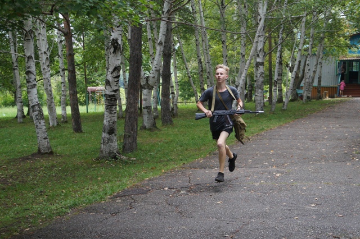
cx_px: 180
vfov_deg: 18.2
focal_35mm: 75
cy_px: 120
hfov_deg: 27.0
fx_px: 750
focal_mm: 50
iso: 1600
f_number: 5.6
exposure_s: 1/500
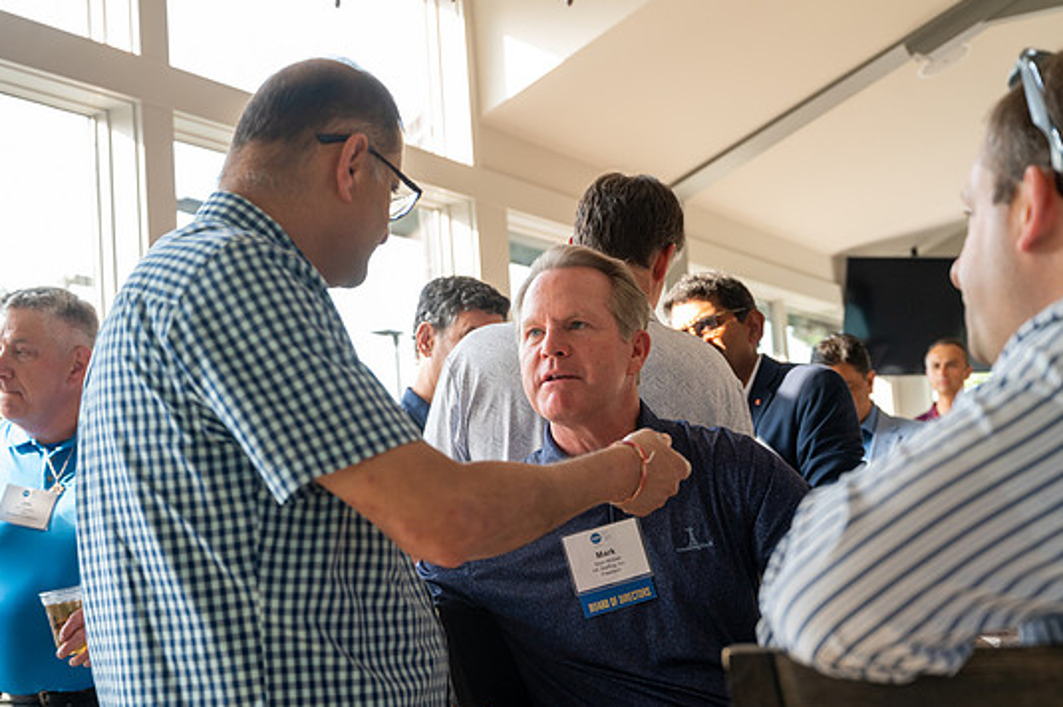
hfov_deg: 38.9
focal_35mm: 51
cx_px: 562
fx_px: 1505
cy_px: 348
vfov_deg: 26.4
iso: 640
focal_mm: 47
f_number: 4.5
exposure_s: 1/200
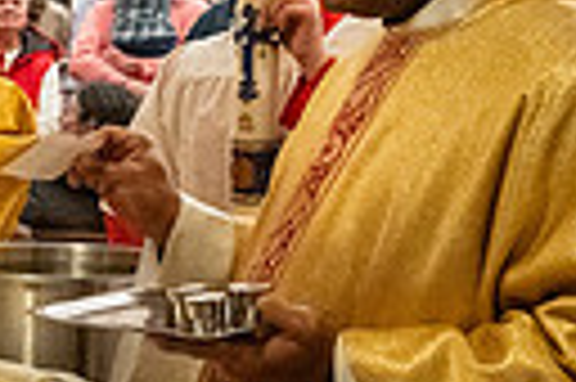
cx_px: -333
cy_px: 353
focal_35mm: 109
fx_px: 1742
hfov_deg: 16.7
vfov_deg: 12.4
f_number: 4.5
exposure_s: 1/60
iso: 5000
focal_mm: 24
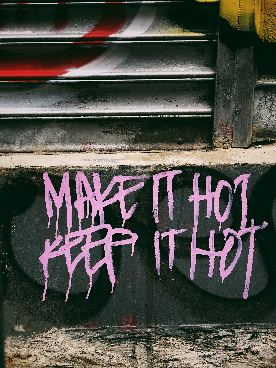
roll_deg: +1.7
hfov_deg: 28.0
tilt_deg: -10.6
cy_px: 184
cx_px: 138
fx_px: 553
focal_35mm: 52
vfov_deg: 36.8
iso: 25
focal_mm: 6
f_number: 2.4
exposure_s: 1/60
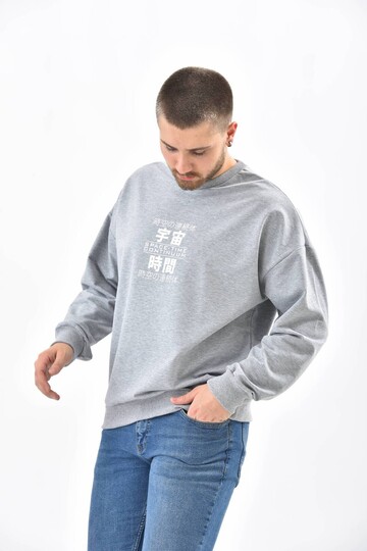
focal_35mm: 112
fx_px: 1713
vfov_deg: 18.3
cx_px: 184
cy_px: 276
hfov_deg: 12.2
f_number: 7.1
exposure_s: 1/160
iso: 100
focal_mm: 112
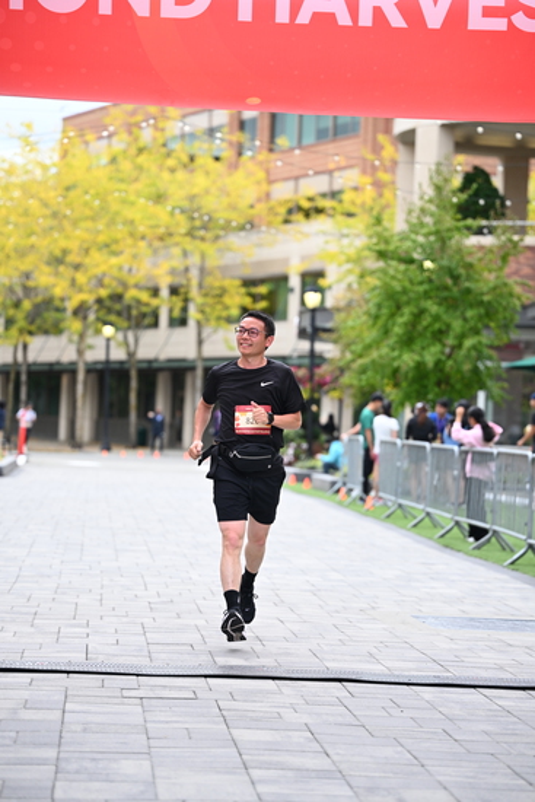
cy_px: 401
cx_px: 268
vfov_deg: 20.8
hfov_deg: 14.0
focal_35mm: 98
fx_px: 2183
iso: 640
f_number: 2.8
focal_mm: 98
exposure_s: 1/2000
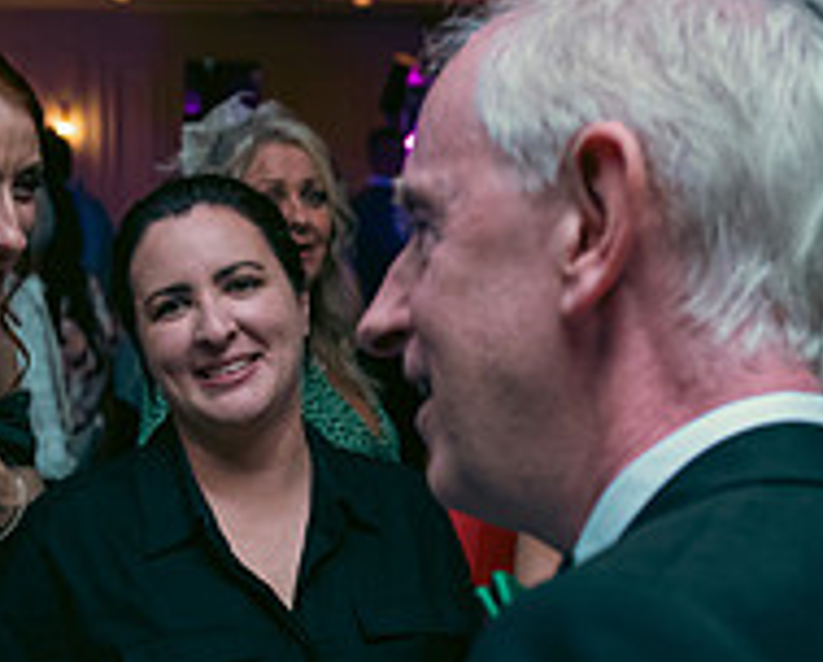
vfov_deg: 21.7
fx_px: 1684
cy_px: 616
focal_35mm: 69
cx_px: 422
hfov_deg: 27.5
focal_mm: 24
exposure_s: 1/160
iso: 800
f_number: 3.5
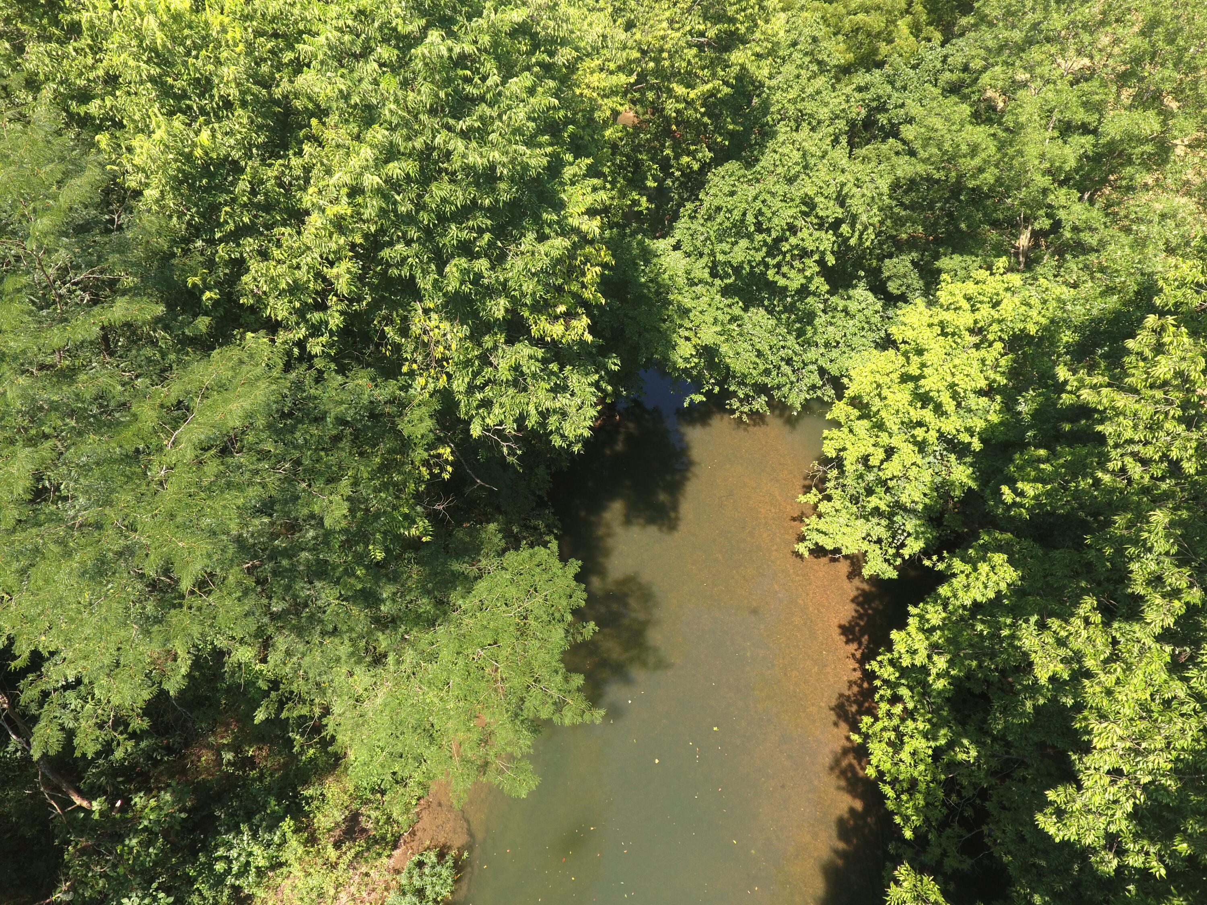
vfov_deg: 66.0
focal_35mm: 20
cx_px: 604
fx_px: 697
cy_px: 452
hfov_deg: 81.7
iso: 100
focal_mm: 3.61
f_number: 2.8
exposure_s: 1/251
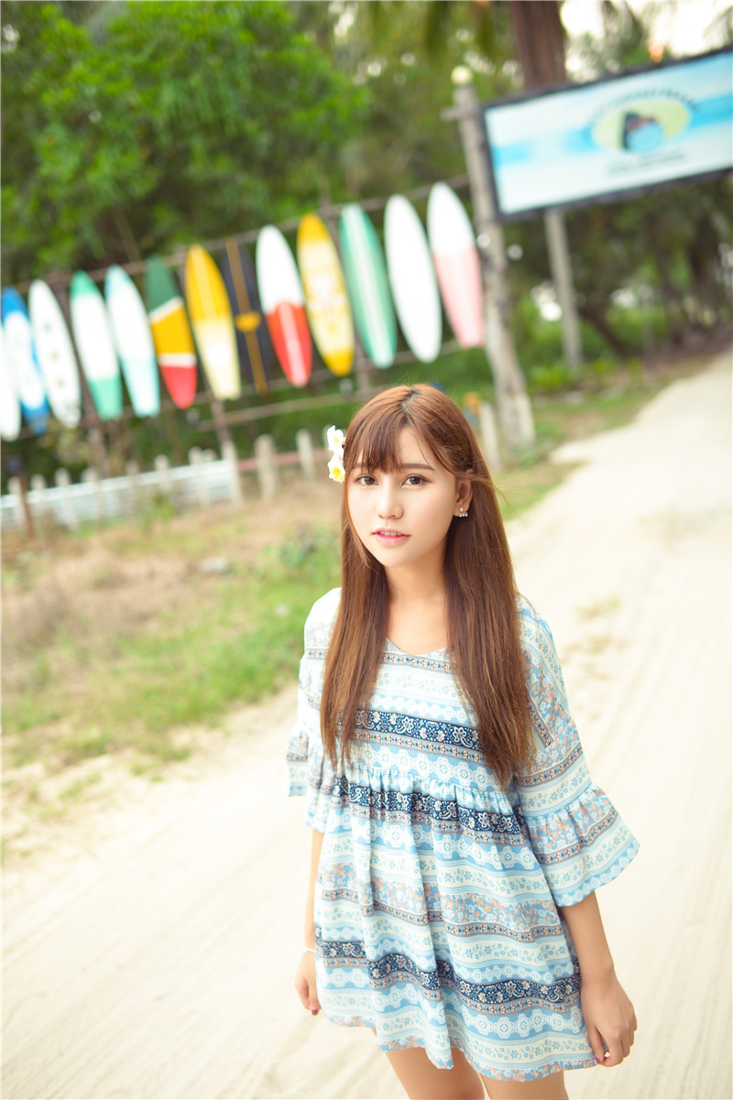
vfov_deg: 54.4
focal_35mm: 35
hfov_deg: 37.8
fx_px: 1069
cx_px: 366
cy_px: 550
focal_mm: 35
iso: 160
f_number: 2
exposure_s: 1/200
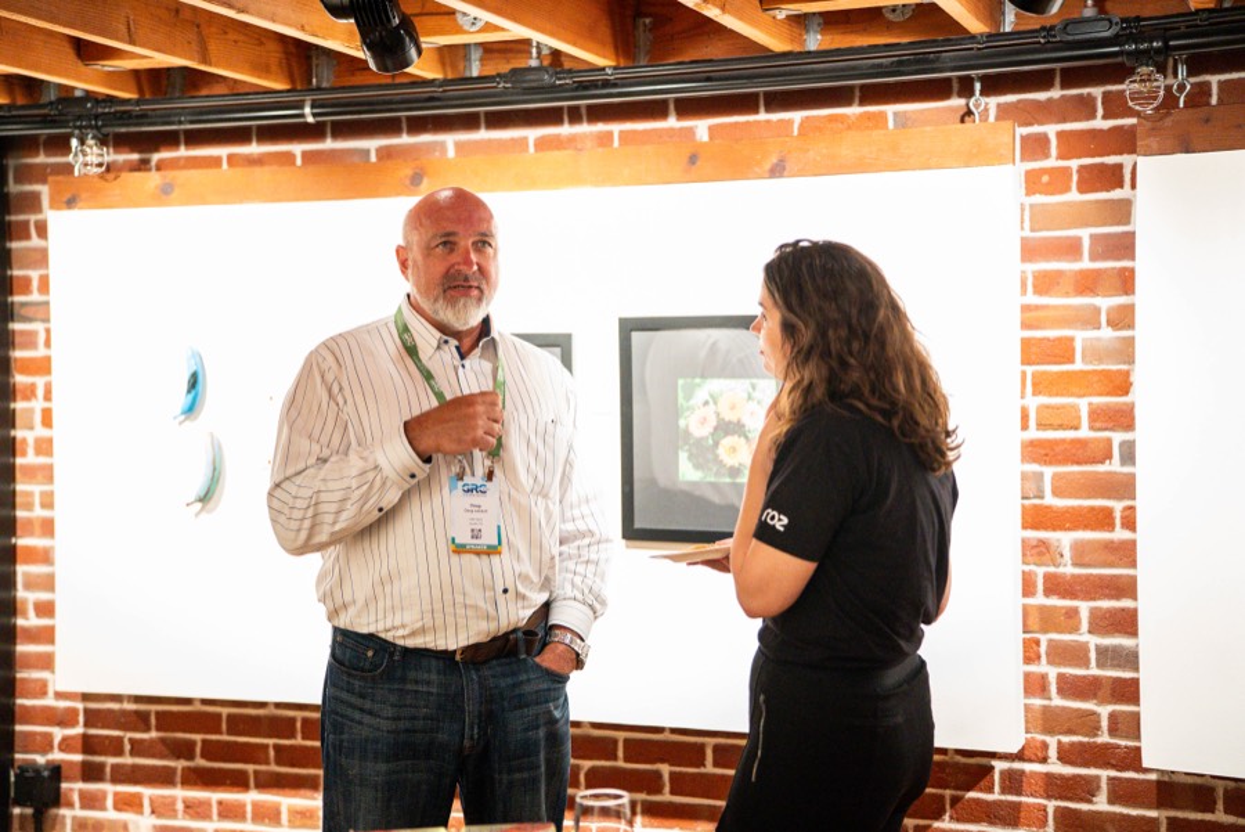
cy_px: 416
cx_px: 622
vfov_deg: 26.5
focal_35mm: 51
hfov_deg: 38.9
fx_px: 1765
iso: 12800
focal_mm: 51
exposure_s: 1/400
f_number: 2.2
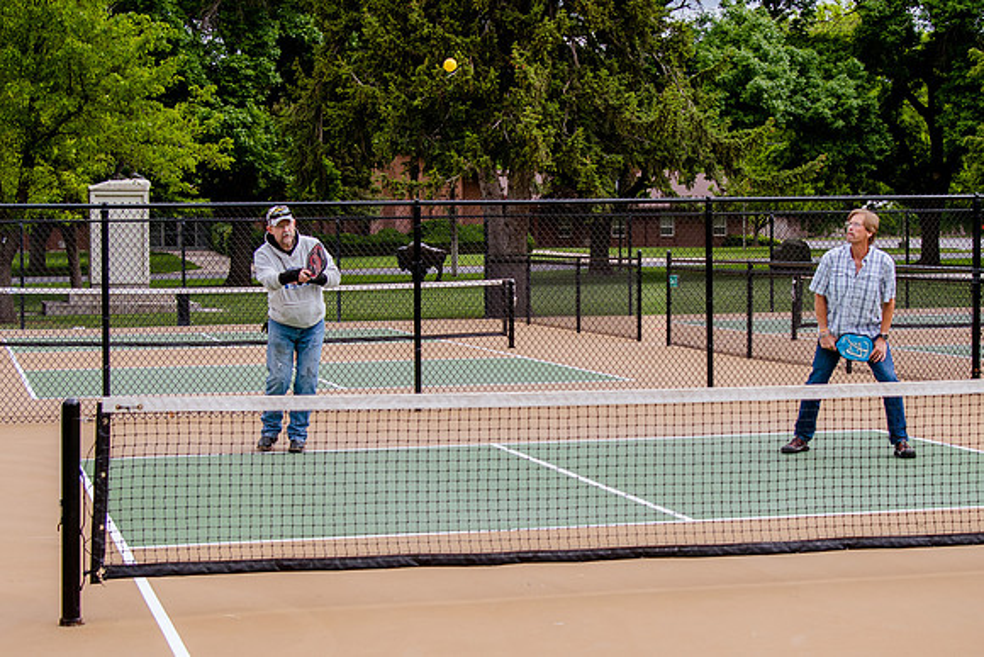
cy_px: 354
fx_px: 2110
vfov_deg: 17.7
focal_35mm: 77
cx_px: 548
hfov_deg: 26.2
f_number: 5
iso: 200
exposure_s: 1/640
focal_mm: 34
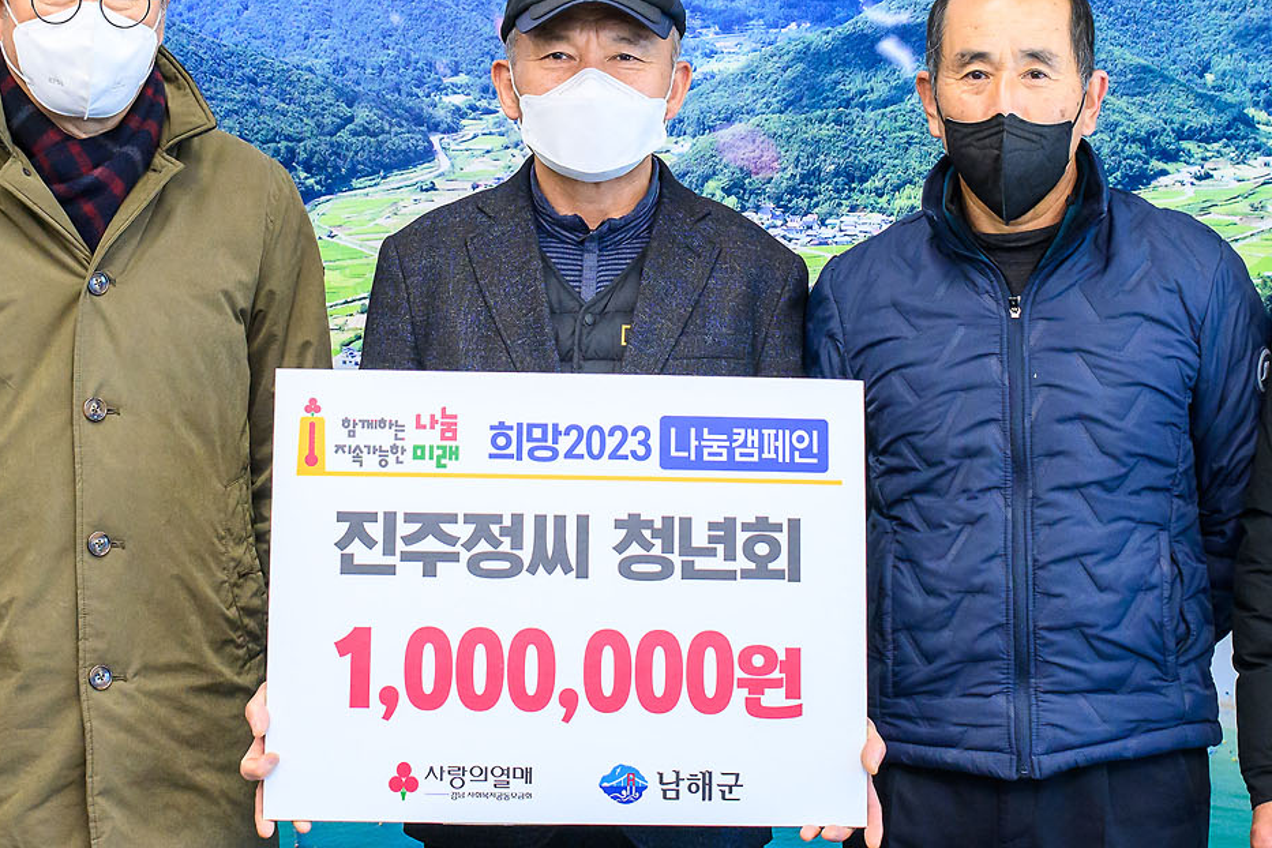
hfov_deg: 26.9
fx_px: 2650
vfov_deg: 18.1
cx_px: 519
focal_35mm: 75
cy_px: 219
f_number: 4
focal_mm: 35
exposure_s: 1/200
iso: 1600
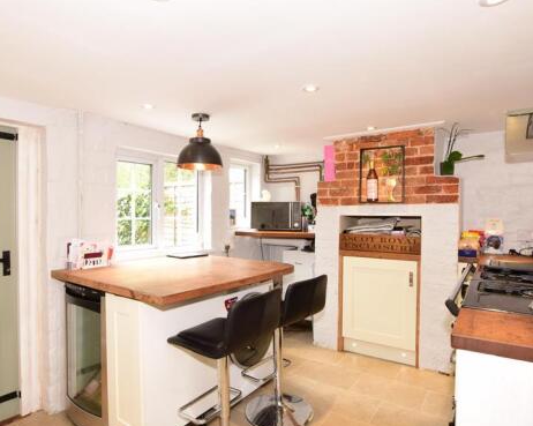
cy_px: 213
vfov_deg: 68.0
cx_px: 249
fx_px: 315
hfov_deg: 80.3
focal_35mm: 20
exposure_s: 1/13
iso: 400
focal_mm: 10
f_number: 10
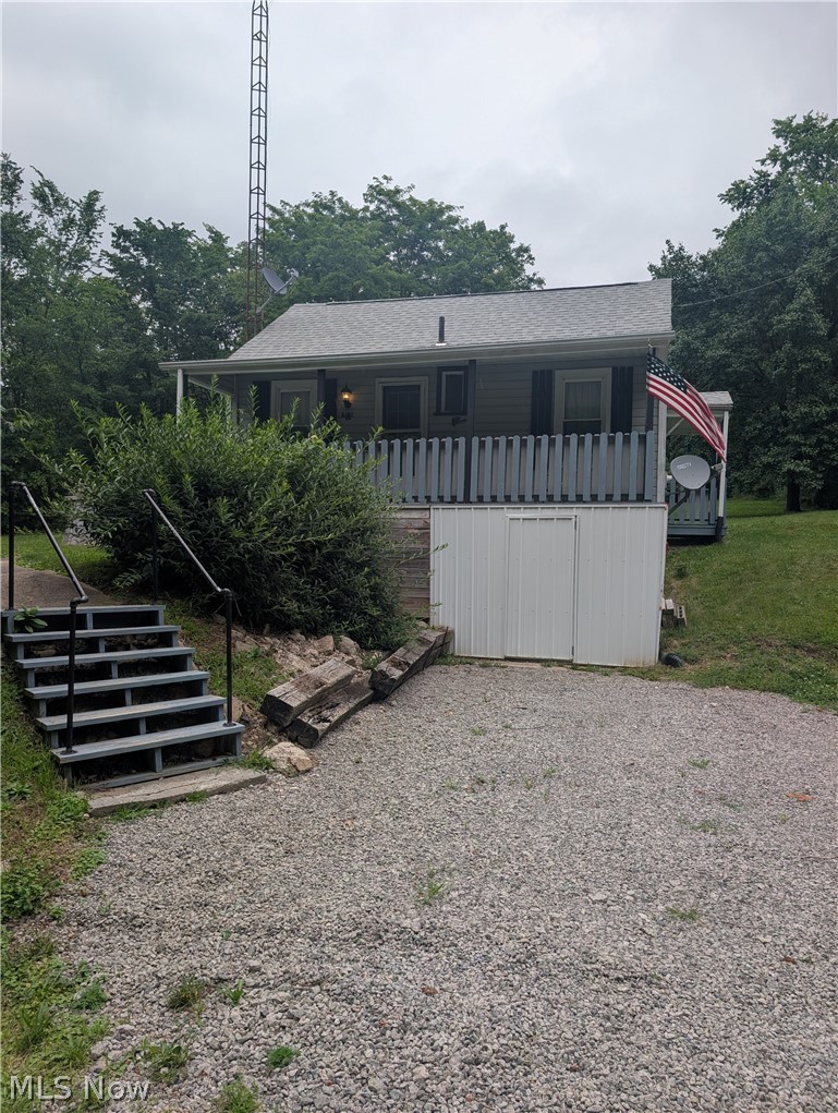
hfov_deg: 56.9
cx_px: 419
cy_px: 556
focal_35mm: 24
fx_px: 773
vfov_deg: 71.5
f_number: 1.68
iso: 22
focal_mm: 6.9
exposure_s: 1/240
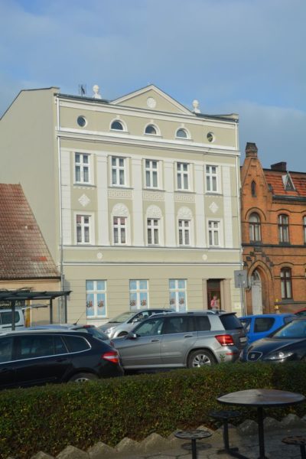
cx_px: 153
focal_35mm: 52
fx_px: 669
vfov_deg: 37.9
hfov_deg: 25.8
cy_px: 230
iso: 125
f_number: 8
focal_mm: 35
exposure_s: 1/250
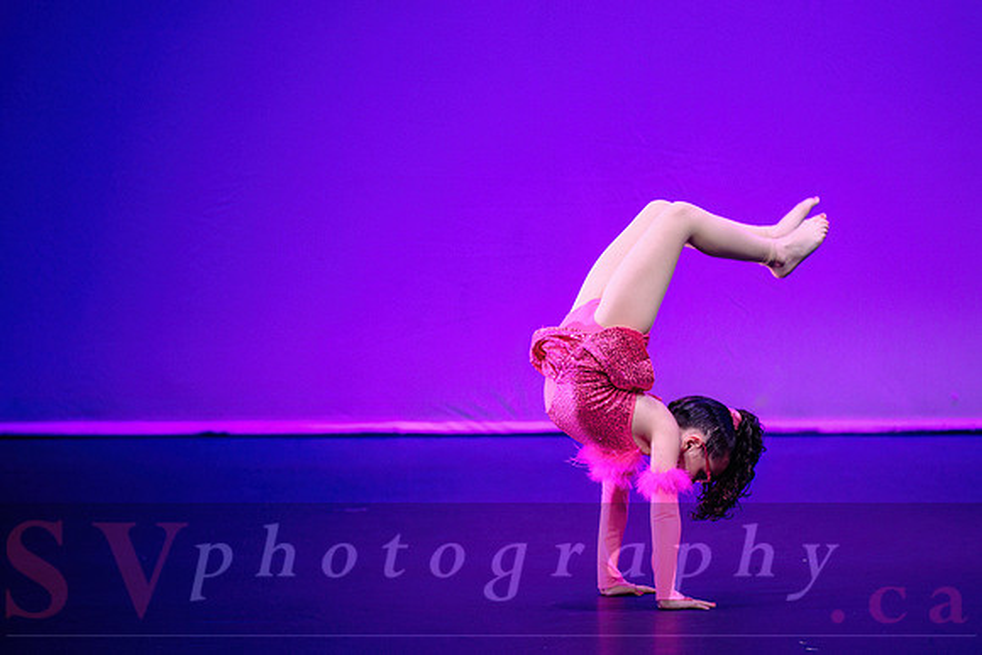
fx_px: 7976
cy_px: 447
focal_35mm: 292
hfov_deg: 7.0
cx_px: 491
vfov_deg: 4.7
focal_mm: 200
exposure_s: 1/640
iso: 1600
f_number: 2.8
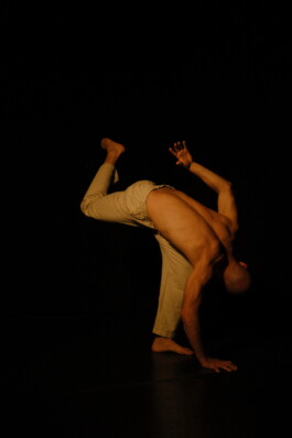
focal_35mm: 41
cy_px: 219
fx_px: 499
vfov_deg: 47.4
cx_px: 146
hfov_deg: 32.6
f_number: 4.4
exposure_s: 1/100
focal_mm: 27.1
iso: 1000
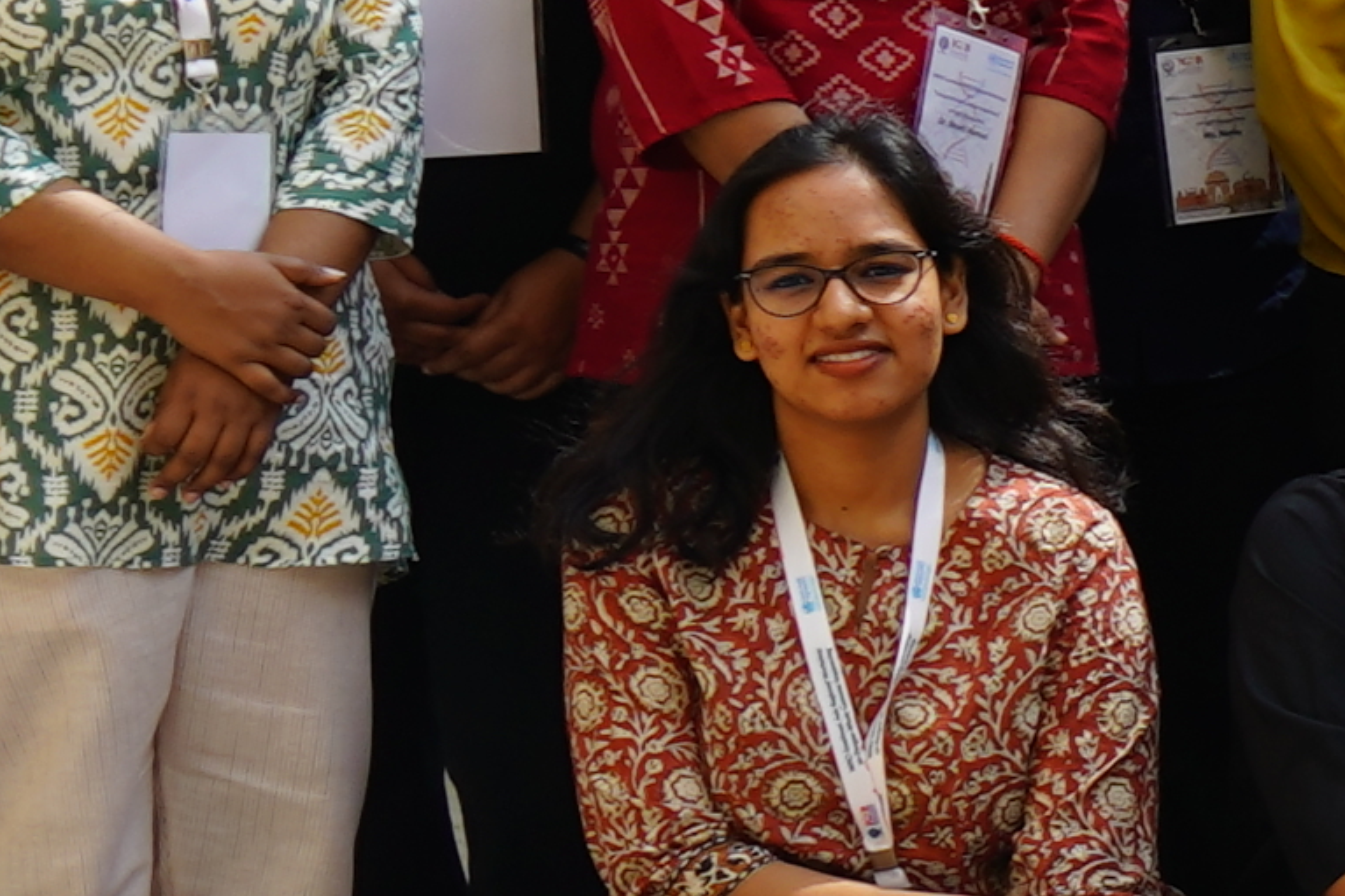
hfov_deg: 7.9
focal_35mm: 227
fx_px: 8479
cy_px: 326
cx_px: 3916
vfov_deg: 6.0
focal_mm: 29
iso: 100
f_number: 5
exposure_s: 1/200
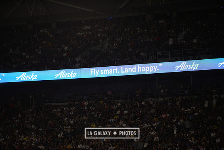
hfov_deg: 10.3
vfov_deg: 6.9
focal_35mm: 200
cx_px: 112
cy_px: 75
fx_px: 1245
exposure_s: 1/3200
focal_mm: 200
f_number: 2.8
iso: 1600
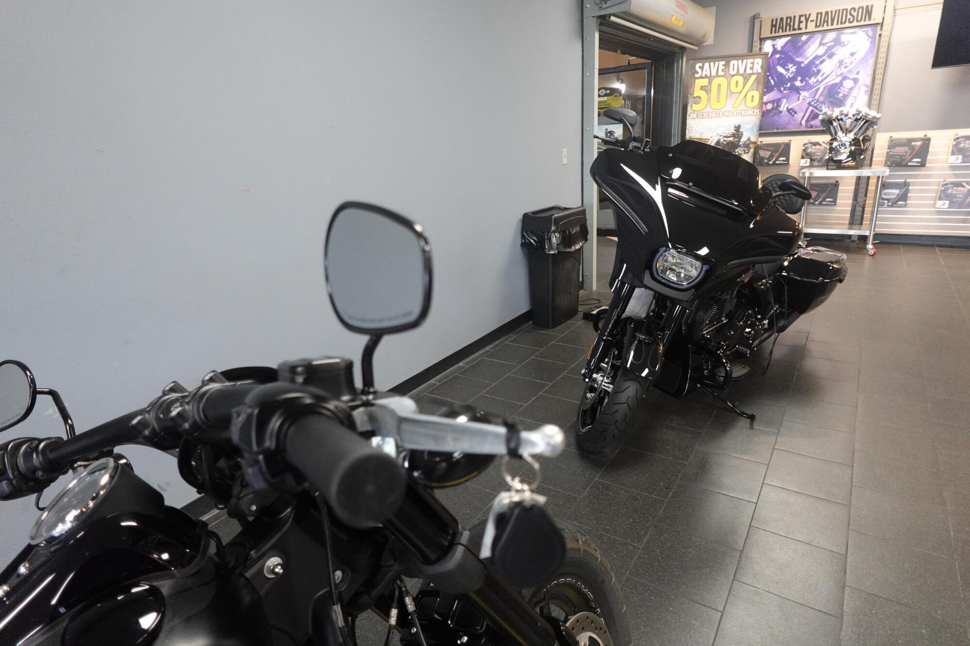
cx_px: 485
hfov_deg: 84.0
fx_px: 539
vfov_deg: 61.9
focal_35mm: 20
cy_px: 323
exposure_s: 1/125
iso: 1250
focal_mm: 7.6
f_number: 2
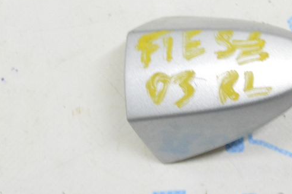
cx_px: 196
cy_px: 60
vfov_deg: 10.9
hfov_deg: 16.4
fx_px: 1013
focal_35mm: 125
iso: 6400
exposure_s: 1/15
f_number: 20
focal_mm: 40
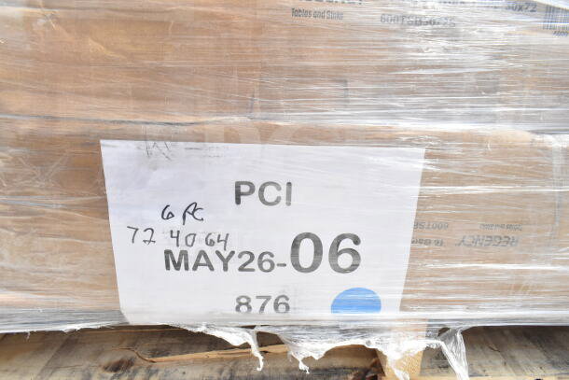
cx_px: 284
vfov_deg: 48.0
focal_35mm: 27
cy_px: 190
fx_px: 427
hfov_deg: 67.4
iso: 1600
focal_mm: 18
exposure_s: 1/500
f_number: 11
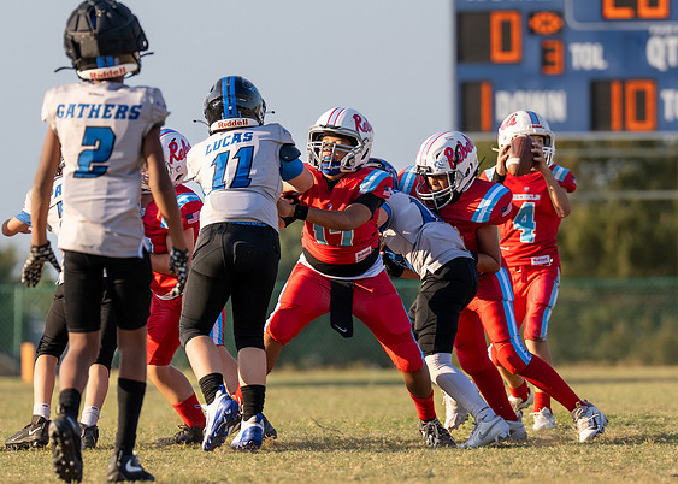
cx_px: 429
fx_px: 9492
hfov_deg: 4.1
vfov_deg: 2.9
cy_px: 225
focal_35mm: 493
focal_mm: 200
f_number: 3.2
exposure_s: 1/1600
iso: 125
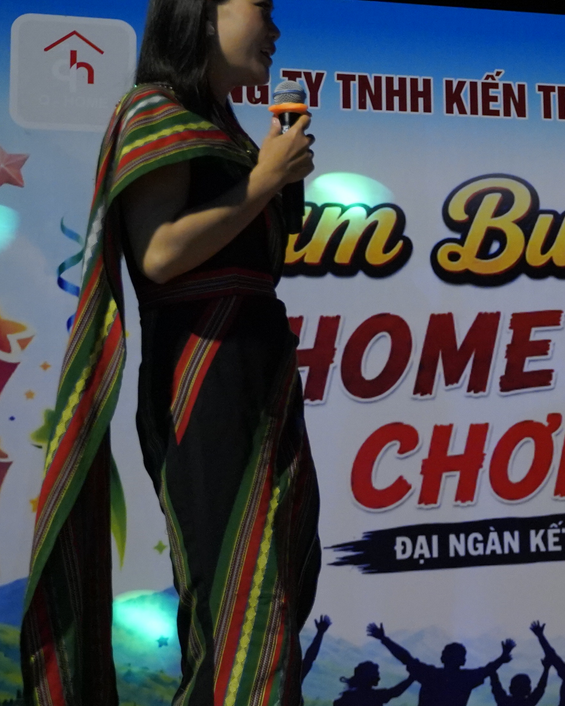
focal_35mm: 92
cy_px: 283
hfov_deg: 15.6
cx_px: 807
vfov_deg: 20.8
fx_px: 1923
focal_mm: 36
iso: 5000
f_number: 3.2
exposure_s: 1/400
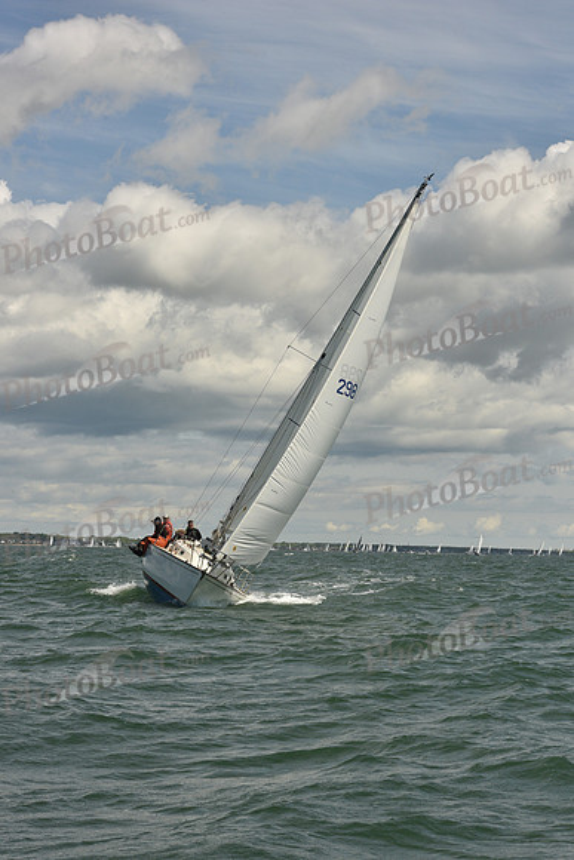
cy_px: 430
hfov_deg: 16.1
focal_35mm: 85
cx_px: 287
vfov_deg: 23.9
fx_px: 2032
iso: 320
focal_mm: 85
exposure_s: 1/800
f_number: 13
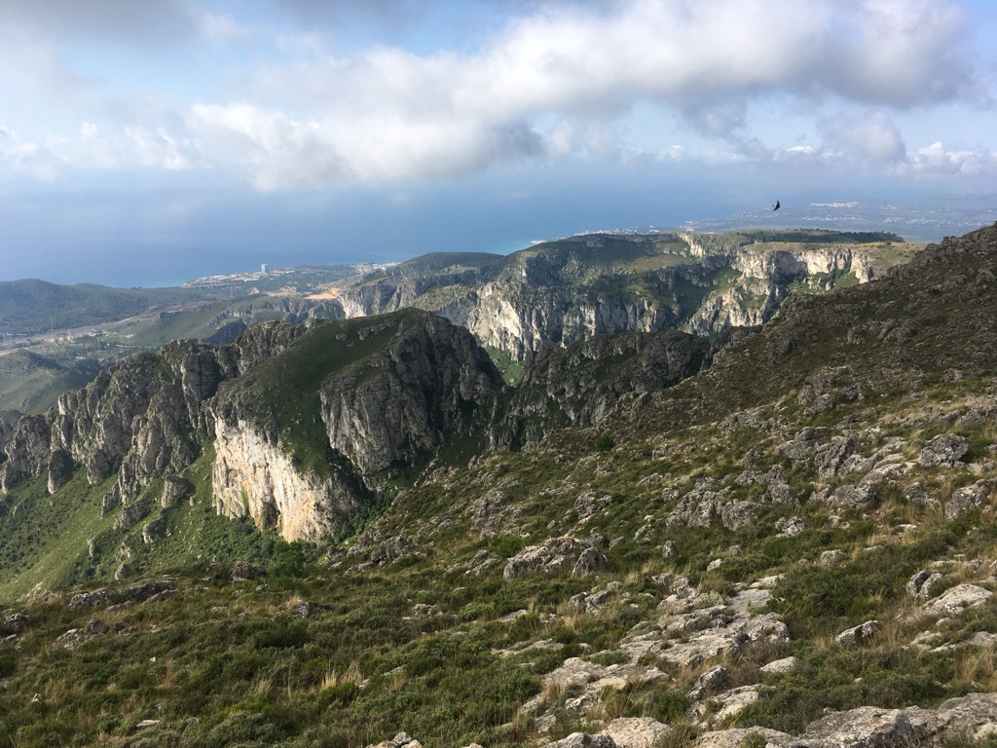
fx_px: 835
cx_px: 498
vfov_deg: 48.2
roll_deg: -2.7
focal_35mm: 29
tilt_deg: -14.2
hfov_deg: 61.7
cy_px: 374
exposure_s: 1/1202
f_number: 2.2
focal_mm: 4.15
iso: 25
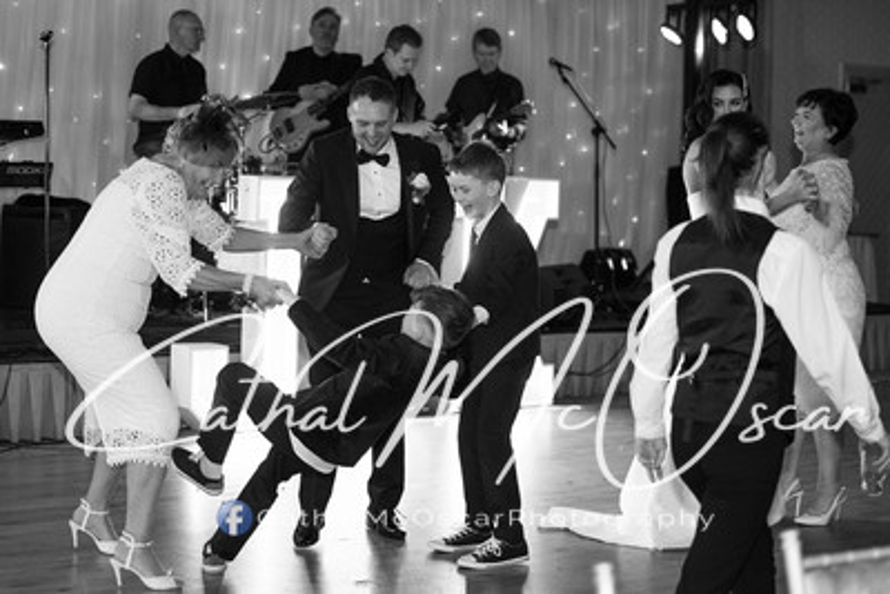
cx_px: 423
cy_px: 274
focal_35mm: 108
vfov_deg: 12.7
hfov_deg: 18.9
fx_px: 2667
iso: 640
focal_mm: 100
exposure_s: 1/250
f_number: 2.8
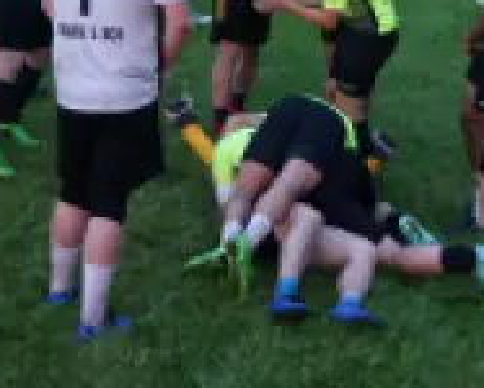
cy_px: -67
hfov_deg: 21.9
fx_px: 1248
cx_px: 294
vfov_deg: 17.0
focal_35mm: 87
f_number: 3.5
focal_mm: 29
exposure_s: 1/160
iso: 2500
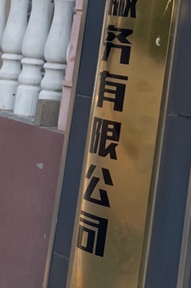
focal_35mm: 150
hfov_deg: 8.8
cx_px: 325
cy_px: -118
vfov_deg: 13.1
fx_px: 1196
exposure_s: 1/1195
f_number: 1.6
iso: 32
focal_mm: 4.2
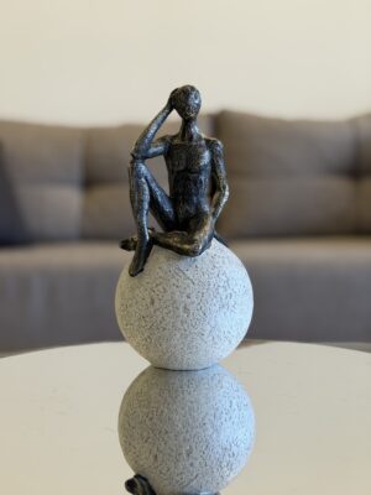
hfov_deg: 30.3
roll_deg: -0.6
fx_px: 686
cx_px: 186
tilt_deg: -5.0
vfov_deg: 39.7
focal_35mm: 48
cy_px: 248
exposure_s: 1/50
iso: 50
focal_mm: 6.76
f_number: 1.78
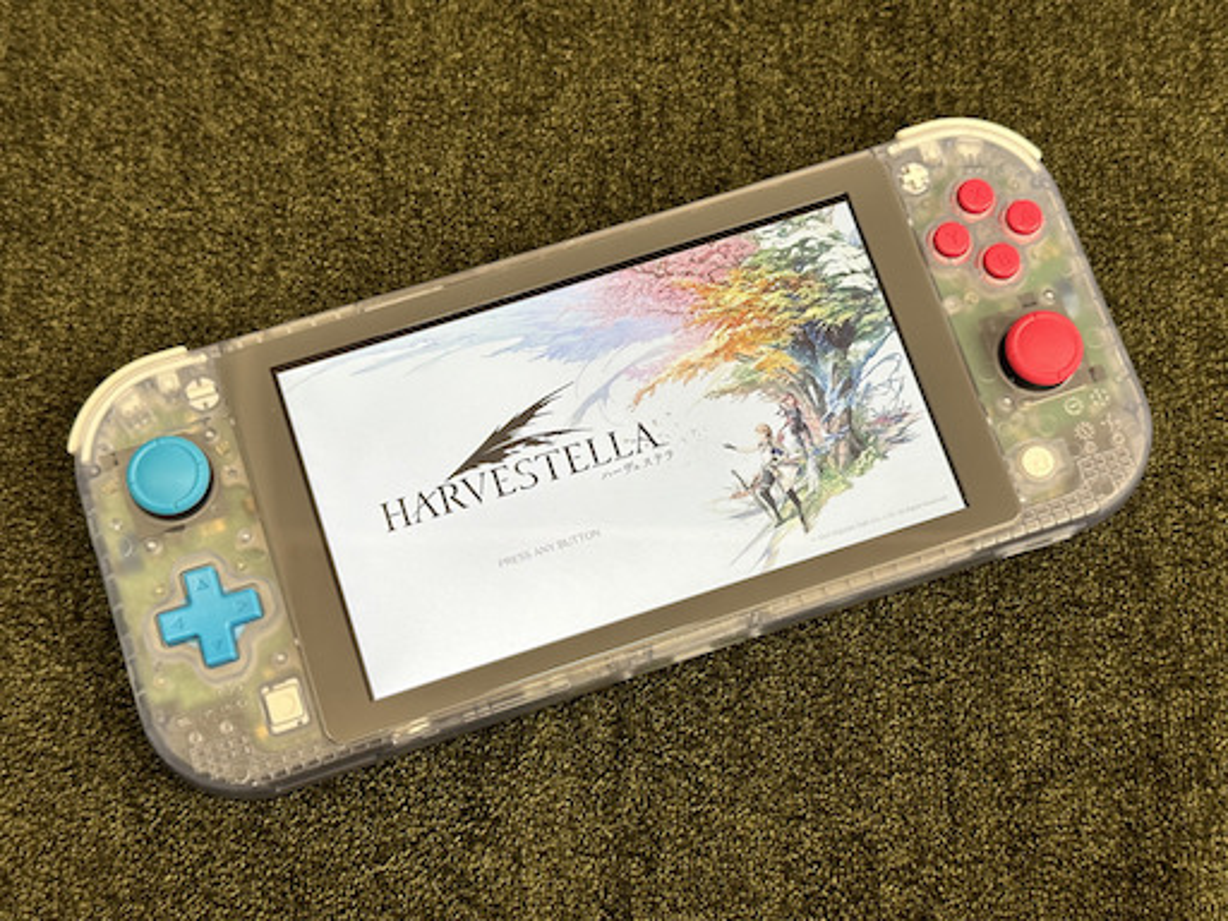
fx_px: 1703
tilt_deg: -69.3
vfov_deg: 30.3
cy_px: 460
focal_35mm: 48
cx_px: 614
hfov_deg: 39.7
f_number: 1.78
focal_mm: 6.86
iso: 50
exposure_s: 1/50
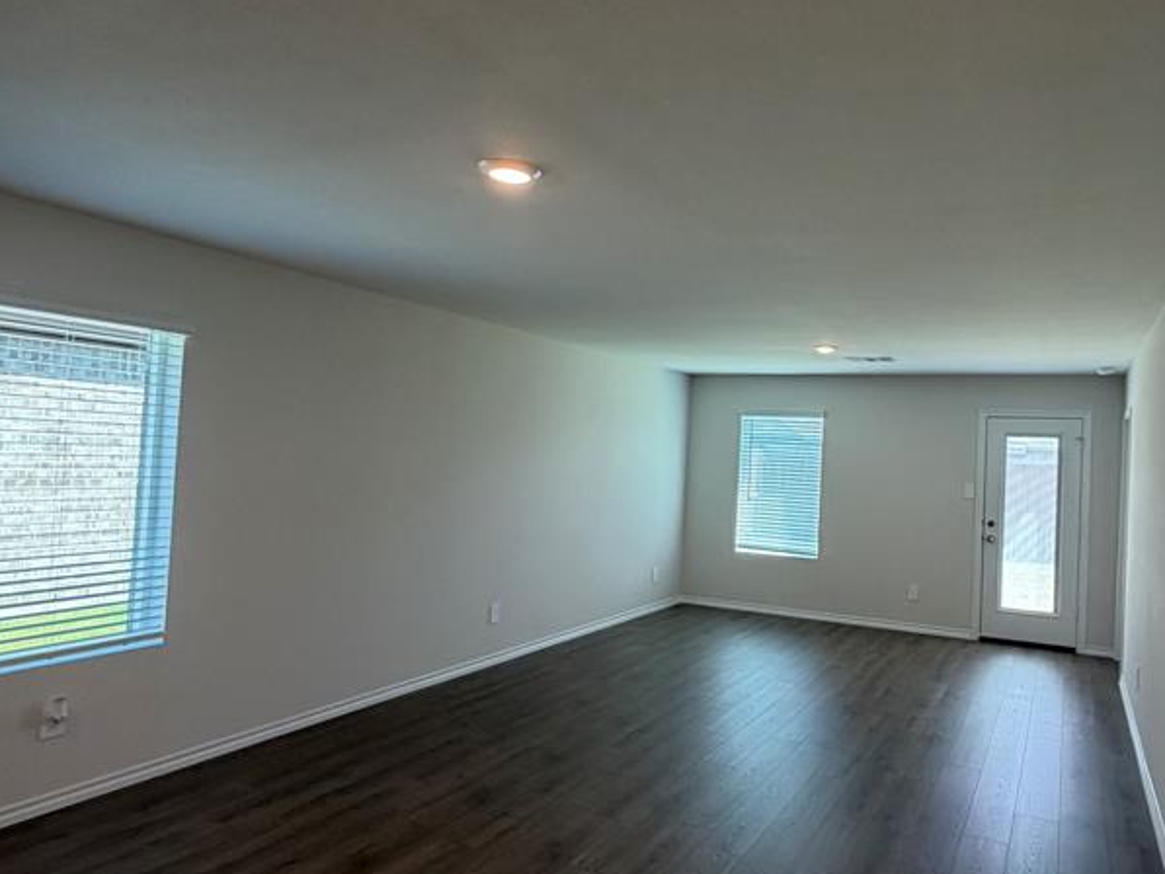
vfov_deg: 56.8
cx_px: 732
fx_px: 808
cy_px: 435
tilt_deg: +0.8
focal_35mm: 24
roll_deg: -2.2
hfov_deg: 70.4
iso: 200
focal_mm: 2.22
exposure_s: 1/120
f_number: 2.2
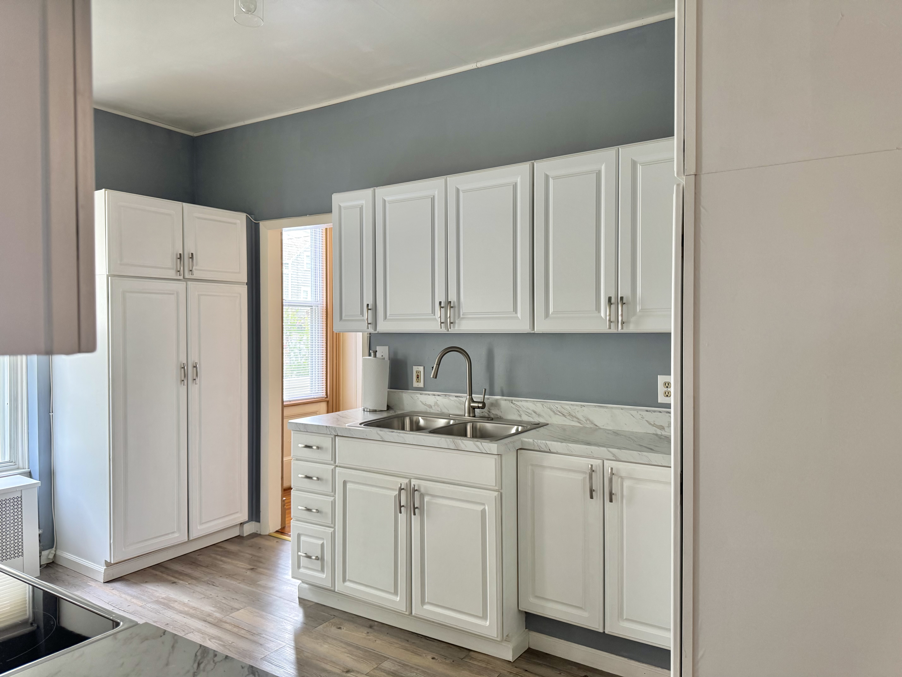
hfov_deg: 71.6
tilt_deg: -1.9
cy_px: 338
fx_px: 625
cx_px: 451
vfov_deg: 56.8
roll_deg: +0.1
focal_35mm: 24
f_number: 1.78
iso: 200
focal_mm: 6.76
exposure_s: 1/121
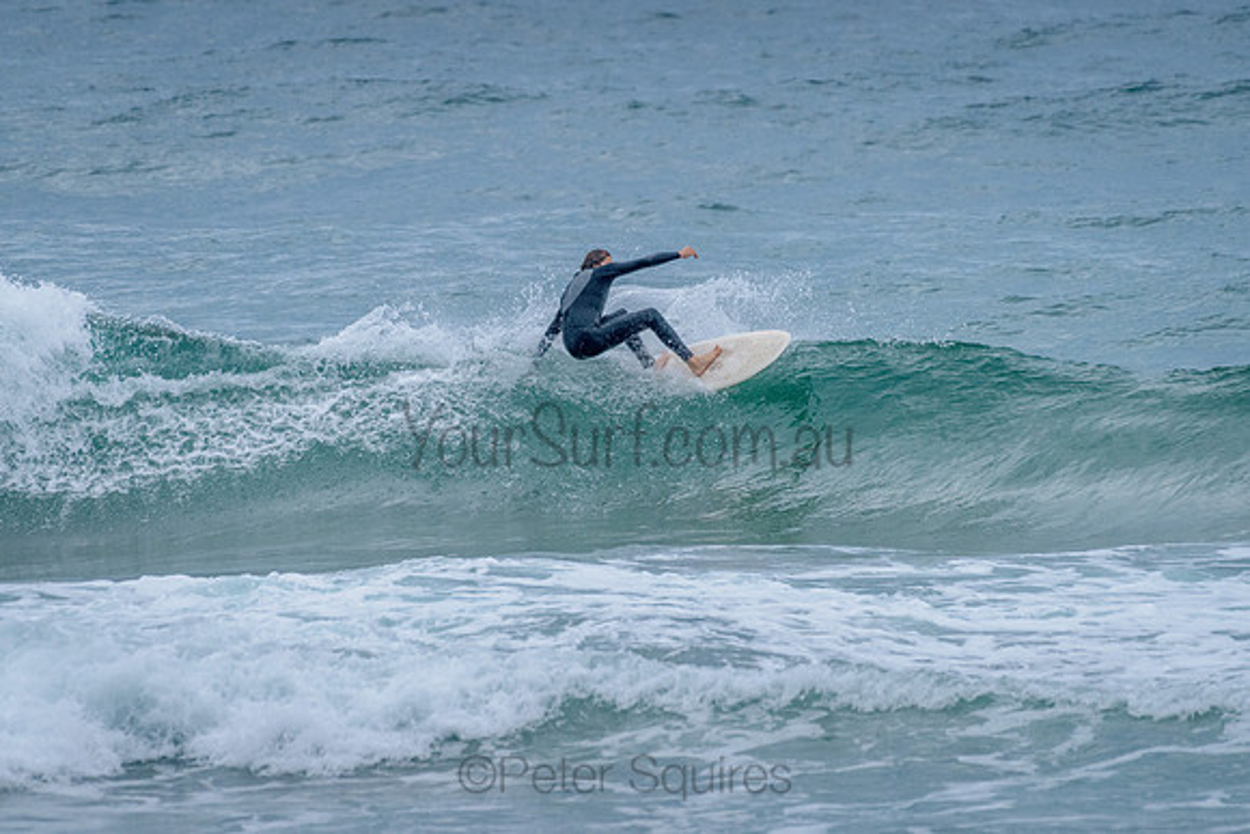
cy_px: 324
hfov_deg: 3.4
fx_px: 21281
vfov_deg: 2.2
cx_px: 627
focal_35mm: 613
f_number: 5.6
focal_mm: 500
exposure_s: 1/2000
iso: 1600
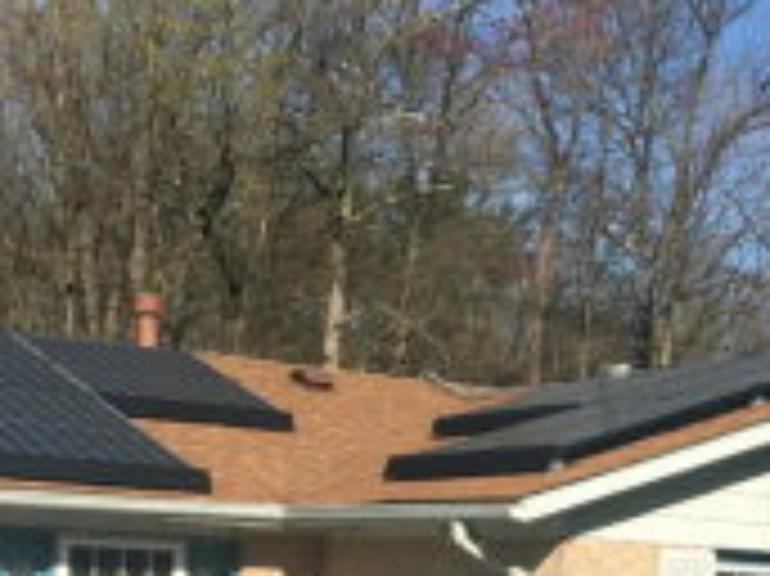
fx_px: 1889
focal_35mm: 85
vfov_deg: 16.2
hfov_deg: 22.9
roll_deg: -1.3
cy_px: 799
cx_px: 513
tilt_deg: -6.5
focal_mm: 4.15
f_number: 2.2
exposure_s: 1/1972
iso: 25
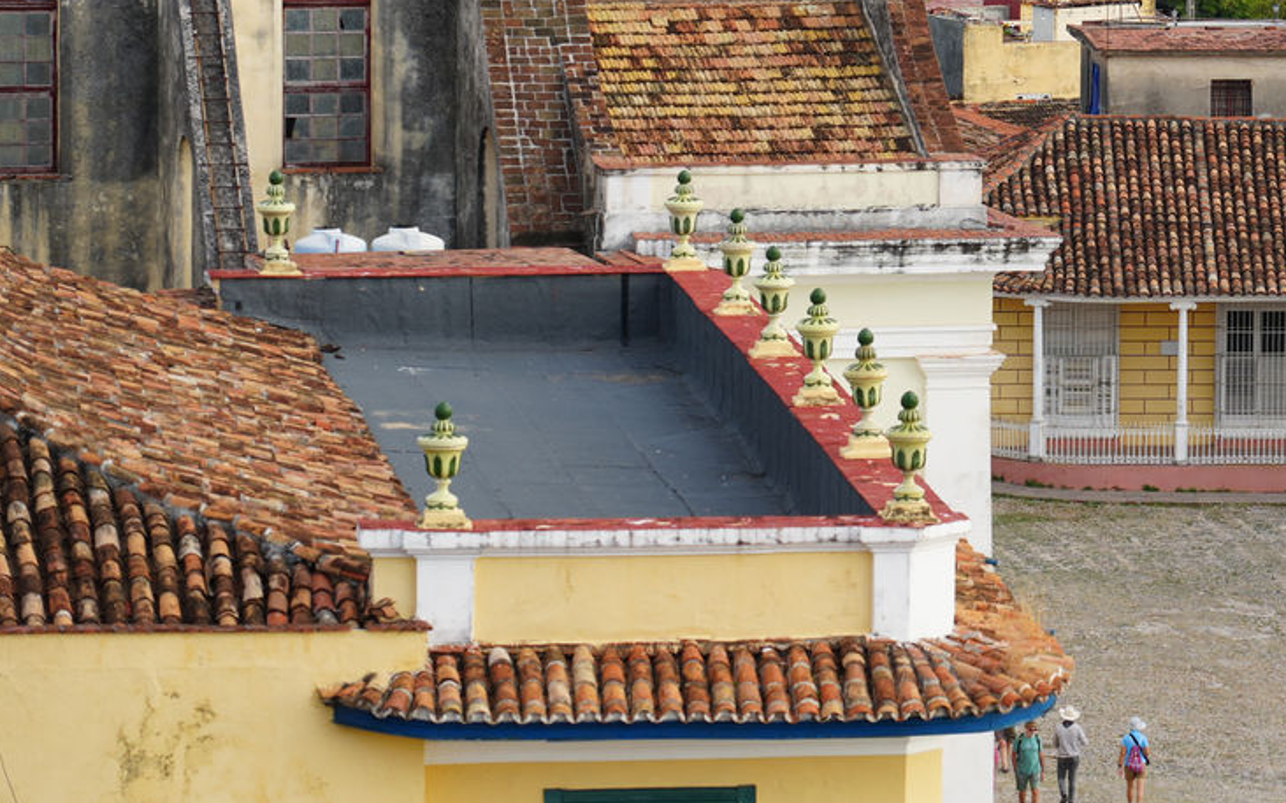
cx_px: 1351
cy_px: -54
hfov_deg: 8.9
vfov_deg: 5.6
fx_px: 8199
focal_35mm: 234
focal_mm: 105
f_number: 5.6
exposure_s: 1/160
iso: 100
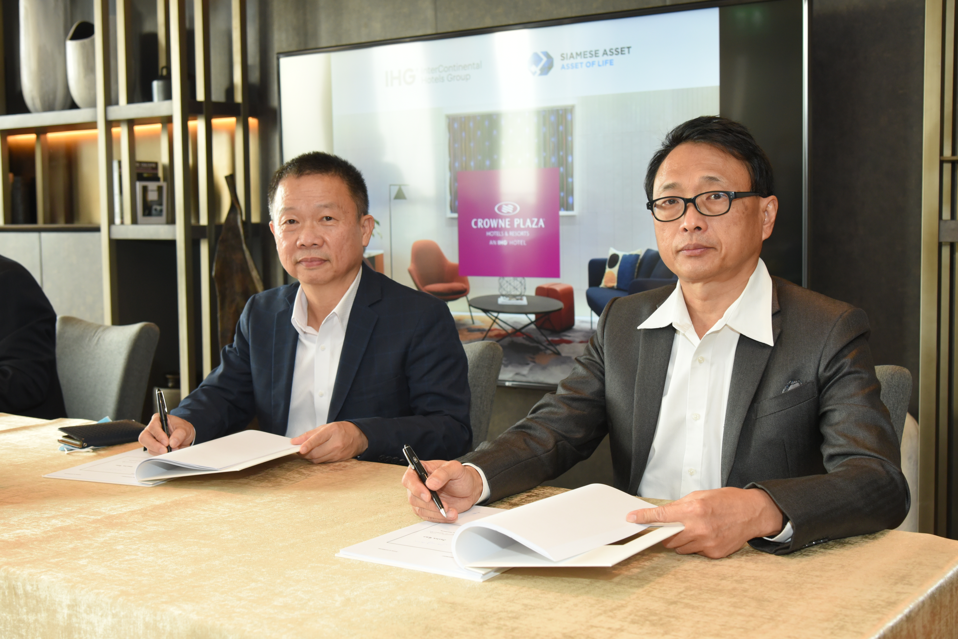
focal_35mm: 46
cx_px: 479
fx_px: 1225
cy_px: 320
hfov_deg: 42.7
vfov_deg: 29.3
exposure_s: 1/80
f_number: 5.6
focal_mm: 46
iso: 1600
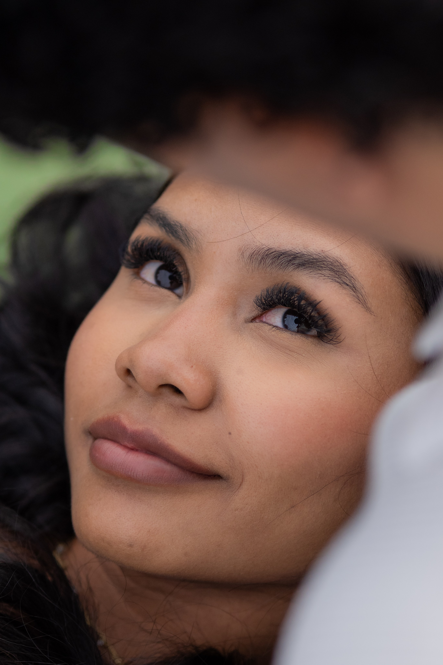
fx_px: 2353
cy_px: 332
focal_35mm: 128
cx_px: 222
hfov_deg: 10.8
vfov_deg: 16.1
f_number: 3.5
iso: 800
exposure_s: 1/640
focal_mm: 85
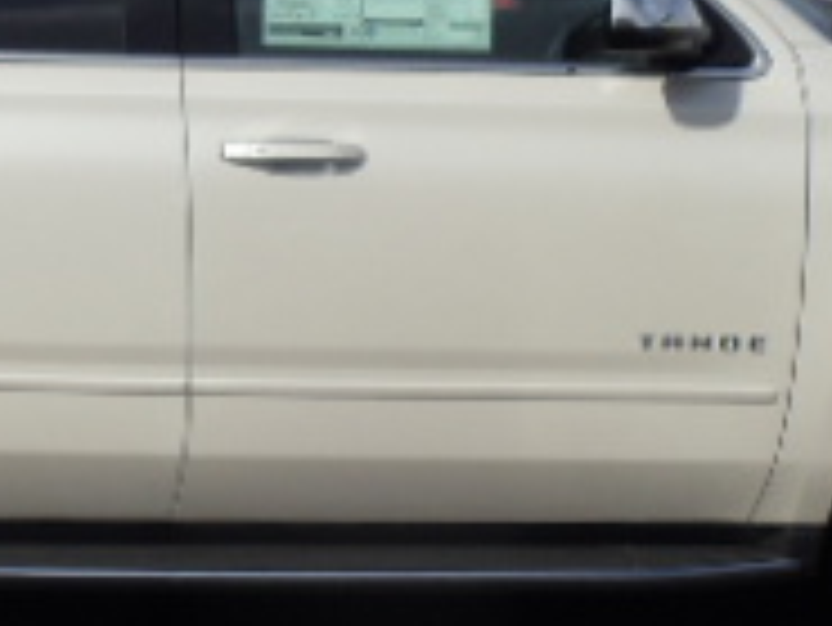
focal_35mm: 152
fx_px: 3656
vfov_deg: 9.8
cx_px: 153
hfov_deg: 12.9
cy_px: 324
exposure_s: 1/640
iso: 100
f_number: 7.1
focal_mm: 6
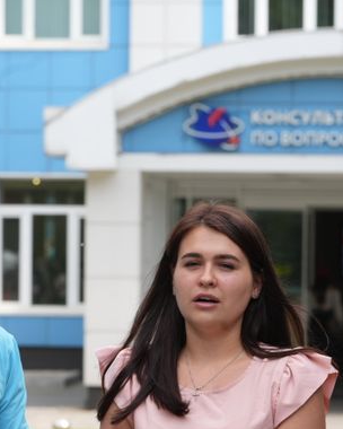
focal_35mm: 212
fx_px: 2690
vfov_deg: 9.1
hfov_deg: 7.3
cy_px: 261
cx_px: 133
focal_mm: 123
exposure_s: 1/500
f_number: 8
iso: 500
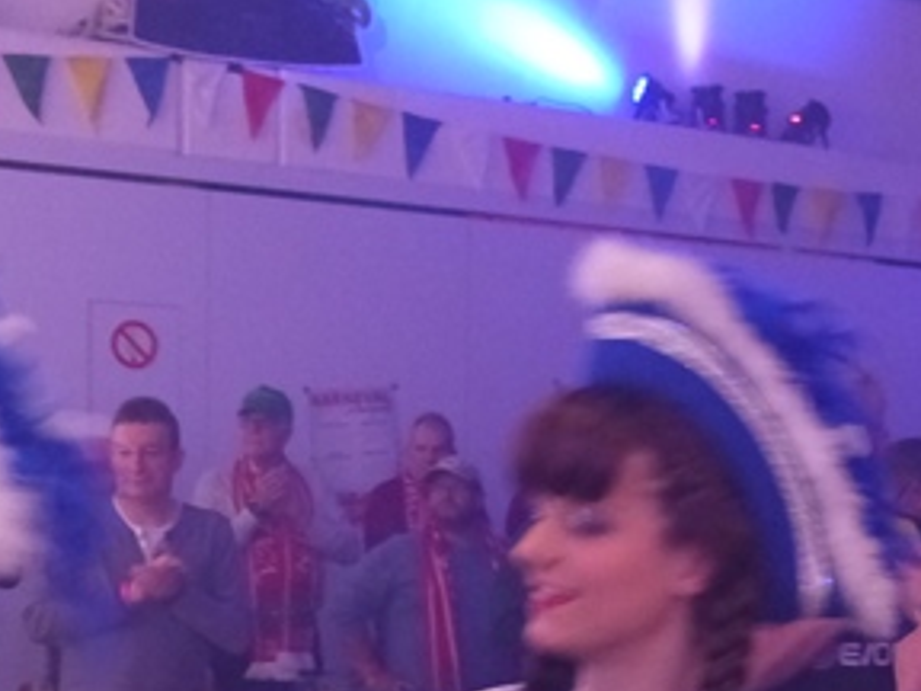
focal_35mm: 89
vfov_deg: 16.2
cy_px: 707
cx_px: 950
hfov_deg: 21.2
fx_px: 2368
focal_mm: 7.1
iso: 800
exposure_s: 1/13
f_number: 2.8
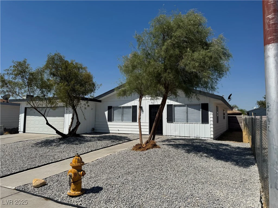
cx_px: 139
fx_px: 193
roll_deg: -0.8
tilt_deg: +3.5
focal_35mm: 24
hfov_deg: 71.6
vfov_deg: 56.8
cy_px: 104
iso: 80
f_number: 1.78
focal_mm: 6.76
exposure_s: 1/10417
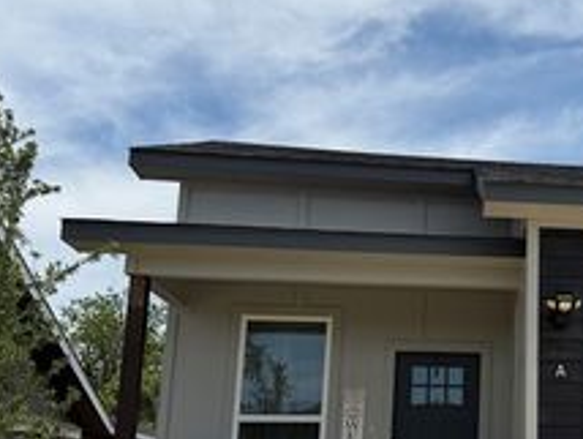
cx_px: 564
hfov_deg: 32.0
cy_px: 301
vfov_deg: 26.0
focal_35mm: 56
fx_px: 944
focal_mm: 6.76
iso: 80
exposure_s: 1/6711
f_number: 1.78
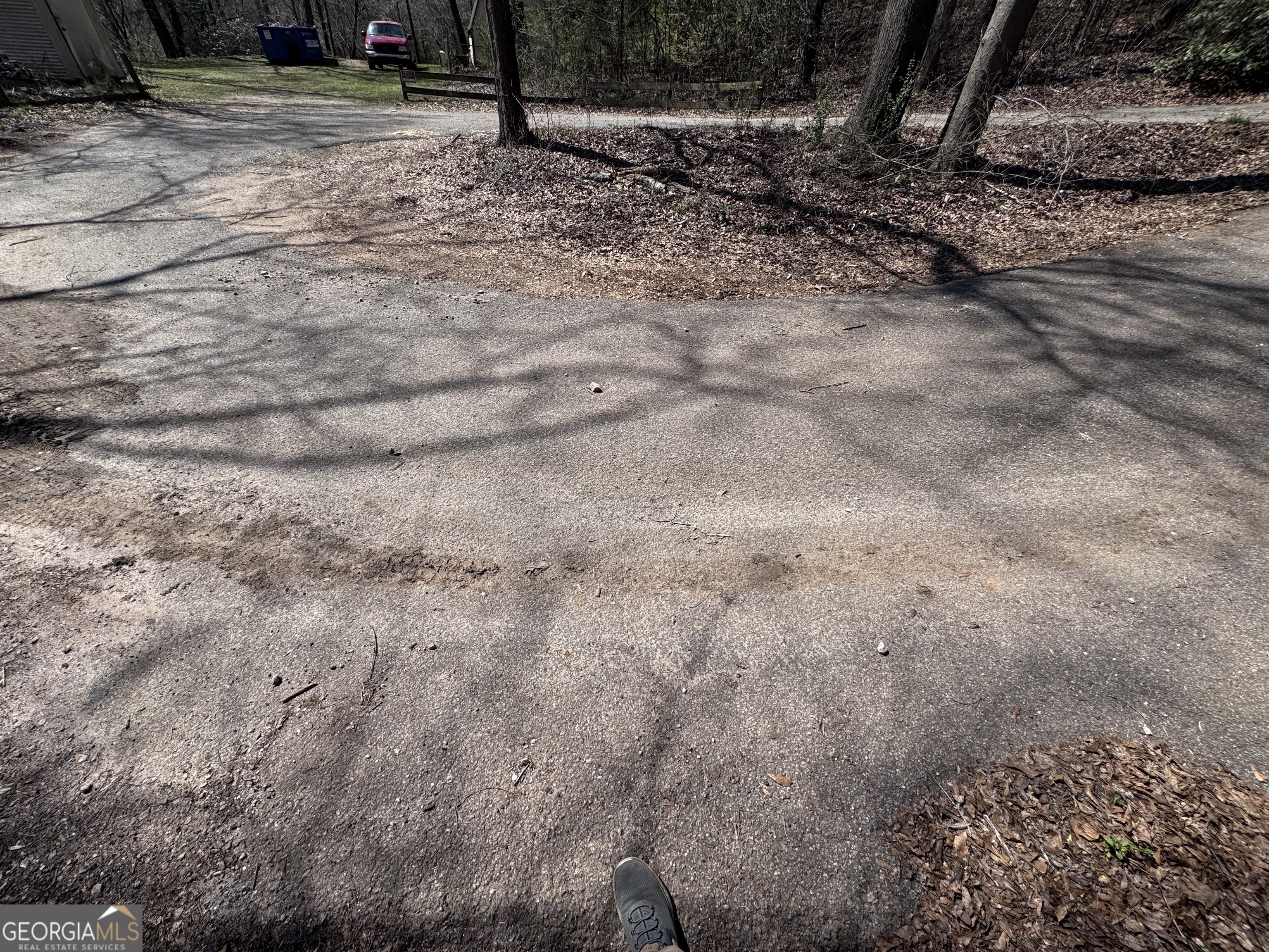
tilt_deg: -40.1
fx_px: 513
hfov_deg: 102.1
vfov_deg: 85.7
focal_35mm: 14
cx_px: 634
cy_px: 476
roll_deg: -6.2
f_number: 2.2
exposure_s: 1/1832
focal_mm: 2.22
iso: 50
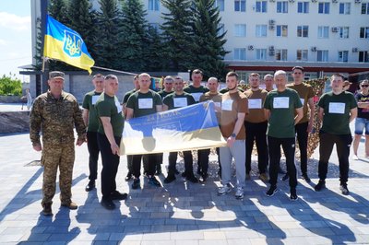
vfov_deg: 43.5
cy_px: 122
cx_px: 184
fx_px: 307
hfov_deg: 62.0
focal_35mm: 30
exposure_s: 1/160
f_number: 13
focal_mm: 20
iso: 200
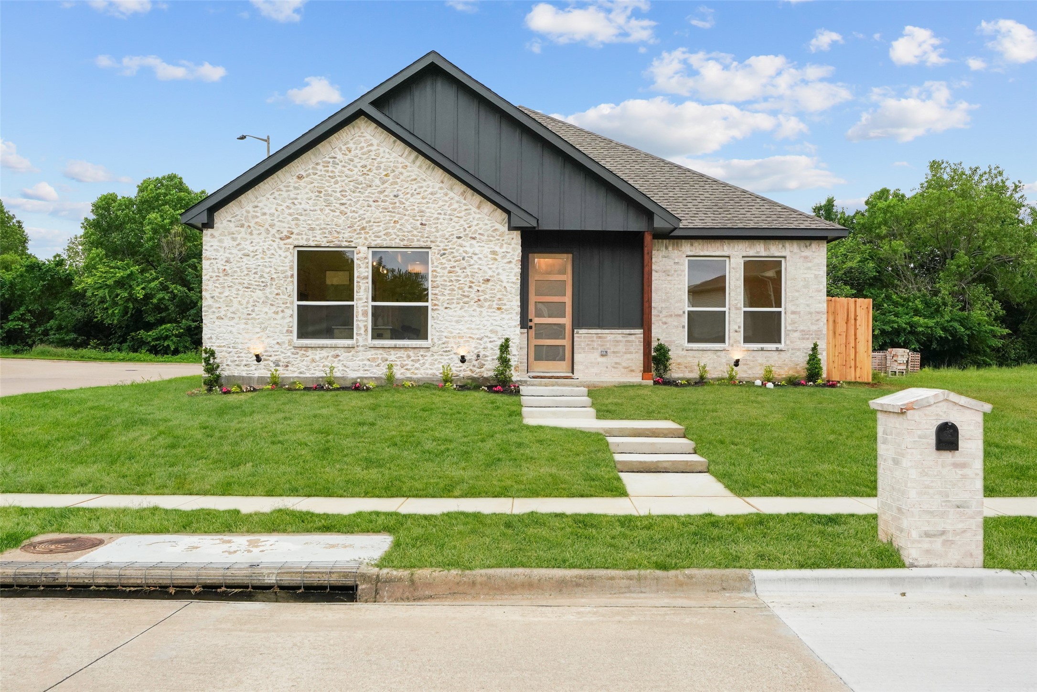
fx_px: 864
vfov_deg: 43.6
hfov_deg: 61.9
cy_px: 346
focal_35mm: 30
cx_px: 518
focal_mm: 20.1
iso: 640
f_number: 9
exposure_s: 1/320
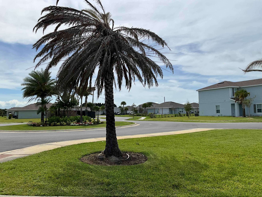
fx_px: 219
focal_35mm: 29
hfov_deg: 61.7
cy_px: 98
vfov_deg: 48.2
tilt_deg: +4.7
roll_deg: +2.1
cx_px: 131
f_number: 1.8
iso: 25
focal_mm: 3
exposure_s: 1/3534
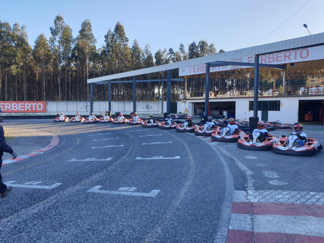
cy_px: 122
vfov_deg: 53.1
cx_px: 162
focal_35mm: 26
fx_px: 243
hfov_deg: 67.3
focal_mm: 4.3
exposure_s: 1/569
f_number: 2.4
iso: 50
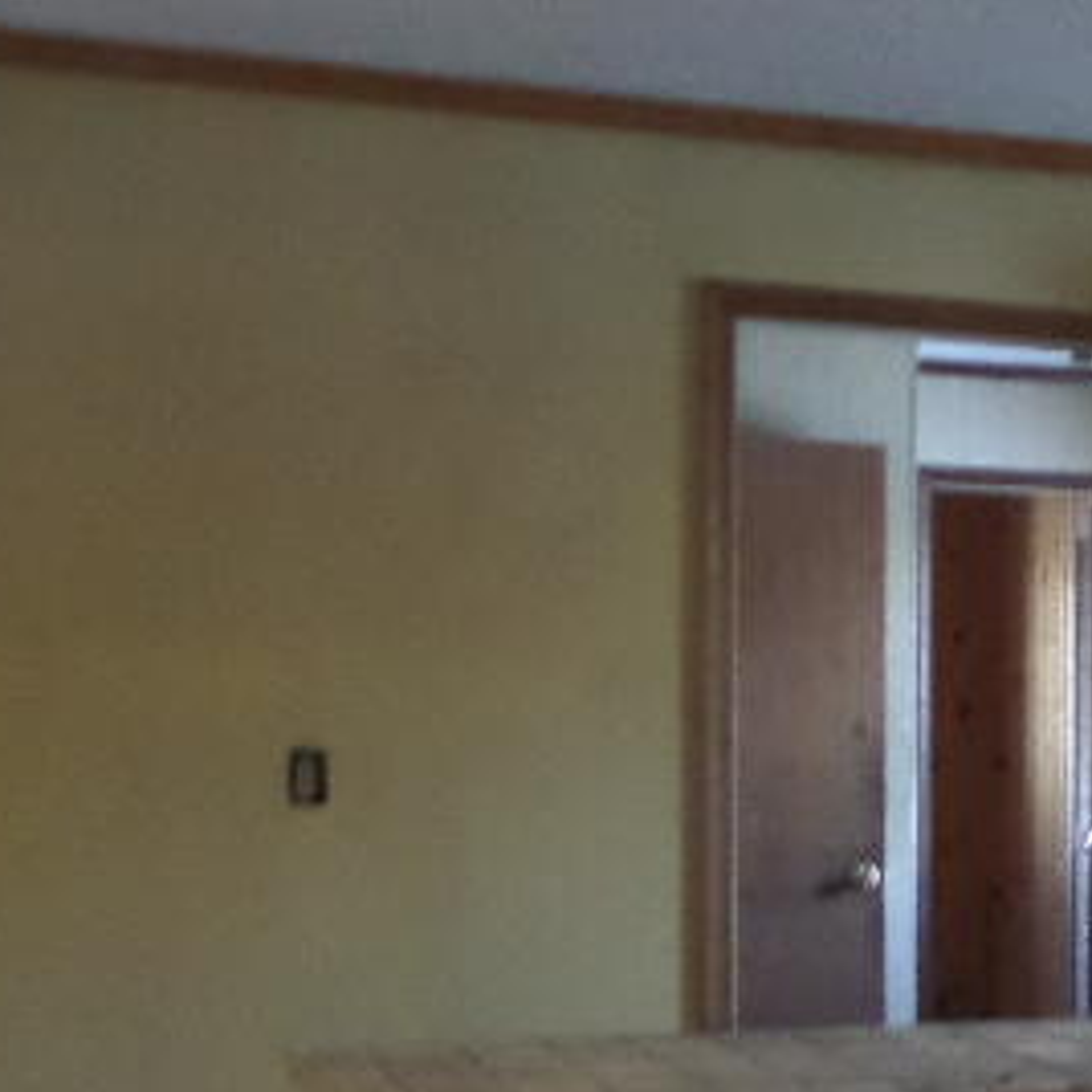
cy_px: 876
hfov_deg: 17.7
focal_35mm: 81
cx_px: 1899
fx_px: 2891
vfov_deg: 21.1
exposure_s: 1/20
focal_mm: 4
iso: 800
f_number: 3.2
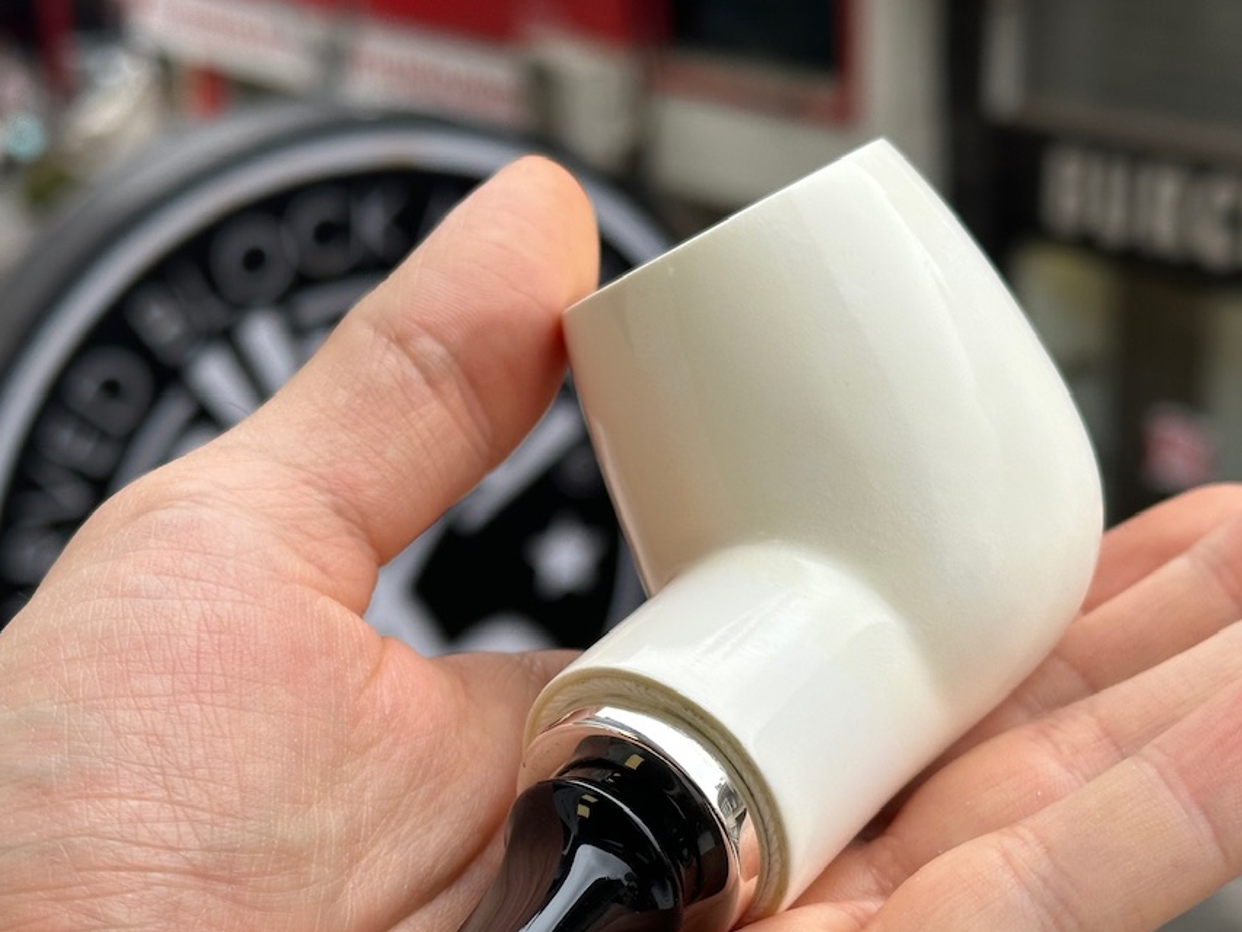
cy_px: 686
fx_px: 2584
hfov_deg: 27.0
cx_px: 574
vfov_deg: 20.3
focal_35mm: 72
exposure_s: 1/409
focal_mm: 6.86
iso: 64
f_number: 1.78
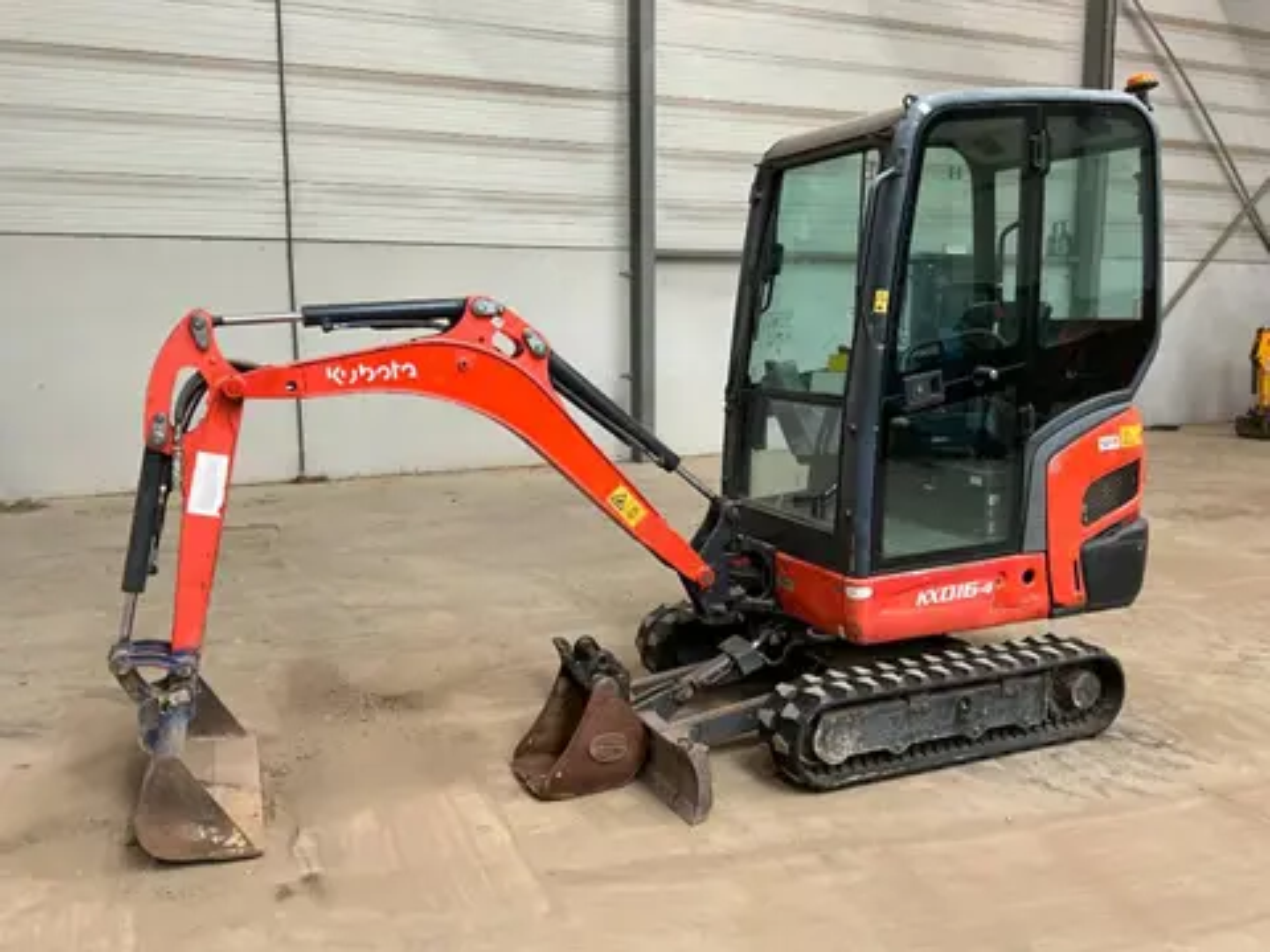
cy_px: 476
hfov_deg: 61.7
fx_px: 1064
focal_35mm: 29
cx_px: 635
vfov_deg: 48.2
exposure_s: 1/60
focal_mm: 3
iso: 125
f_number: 1.8
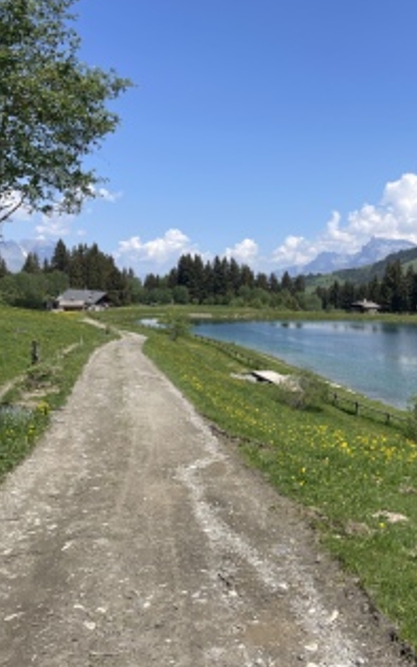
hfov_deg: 35.9
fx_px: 636
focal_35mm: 35
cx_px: 284
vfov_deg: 55.0
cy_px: 277
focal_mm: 4.2
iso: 32
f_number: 1.6
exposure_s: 1/3610
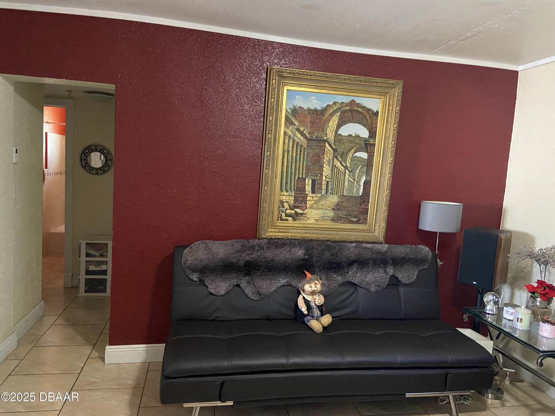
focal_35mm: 26
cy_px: 208
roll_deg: -3.8
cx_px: 278
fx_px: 417
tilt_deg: -7.2
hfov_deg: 67.3
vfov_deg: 53.1
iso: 800
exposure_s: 1/30
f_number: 1.8
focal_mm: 4.25
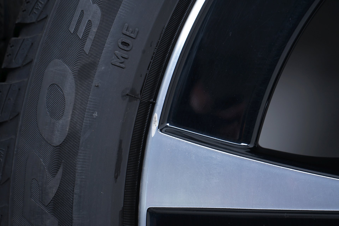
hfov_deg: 33.4
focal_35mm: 60
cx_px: 170
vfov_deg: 22.6
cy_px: 113
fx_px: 565
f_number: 7.1
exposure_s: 1/125
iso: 250
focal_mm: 60
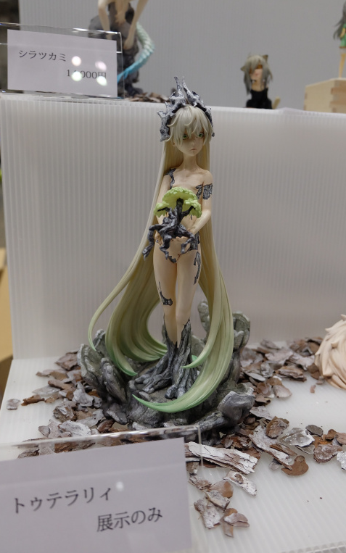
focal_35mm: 31
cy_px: 274
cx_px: 188
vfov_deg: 61.2
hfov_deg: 40.6
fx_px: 468
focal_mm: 19.2
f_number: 3.8
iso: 1600
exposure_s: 1/125
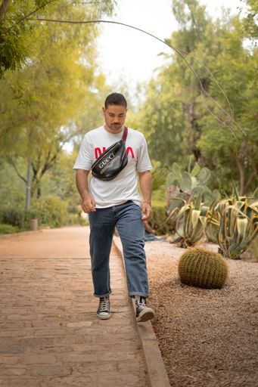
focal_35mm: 50
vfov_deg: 39.6
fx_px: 538
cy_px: 194
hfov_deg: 27.0
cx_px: 129
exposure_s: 1/500
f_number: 2.2
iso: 125
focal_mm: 50
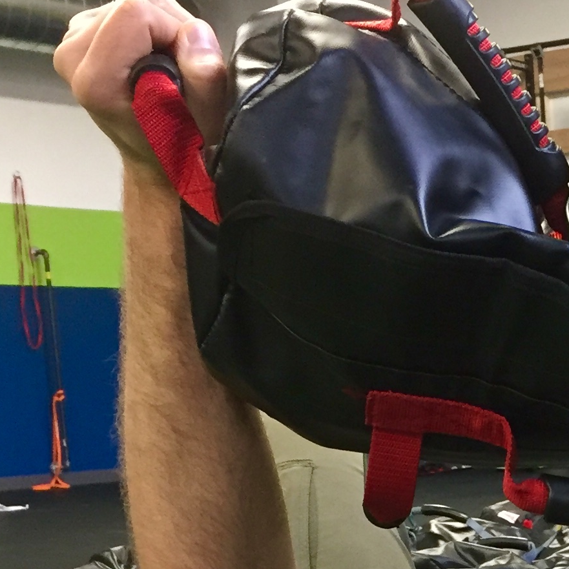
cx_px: 670
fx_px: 1767
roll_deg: +2.5
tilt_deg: -10.0
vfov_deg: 17.5
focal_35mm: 95
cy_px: 681
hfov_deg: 17.5
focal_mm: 4.15
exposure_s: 1/30
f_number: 2.2
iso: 160
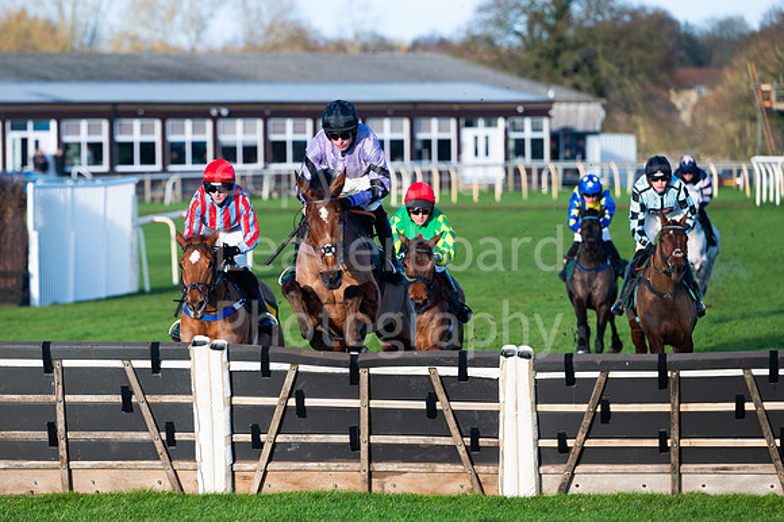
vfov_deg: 6.3
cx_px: 324
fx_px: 4758
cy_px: 223
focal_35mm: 219
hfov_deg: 9.4
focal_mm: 175
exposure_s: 1/2500
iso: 320
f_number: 3.5
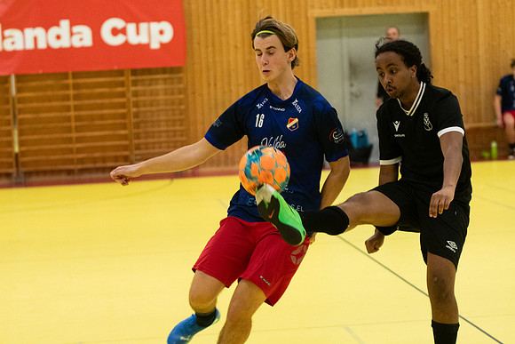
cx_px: 258
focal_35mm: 105
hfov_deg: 19.5
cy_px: 172
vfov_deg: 13.0
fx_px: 1502
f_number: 3.2
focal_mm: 70
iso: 4500
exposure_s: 1/640
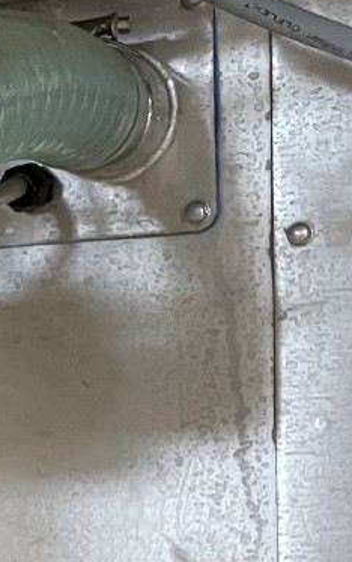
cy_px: 512
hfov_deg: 11.5
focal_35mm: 106
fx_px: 1626
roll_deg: +4.6
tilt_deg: -8.8
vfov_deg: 19.3
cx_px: -281
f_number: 1.6
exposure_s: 1/50
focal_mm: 4.2
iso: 400
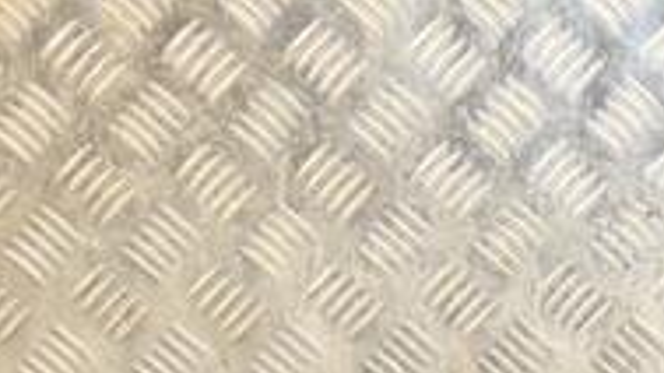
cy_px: 472
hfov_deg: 16.4
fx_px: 2193
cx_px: 819
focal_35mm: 125
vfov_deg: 9.5
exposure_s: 1/100
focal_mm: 25
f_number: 5
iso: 800
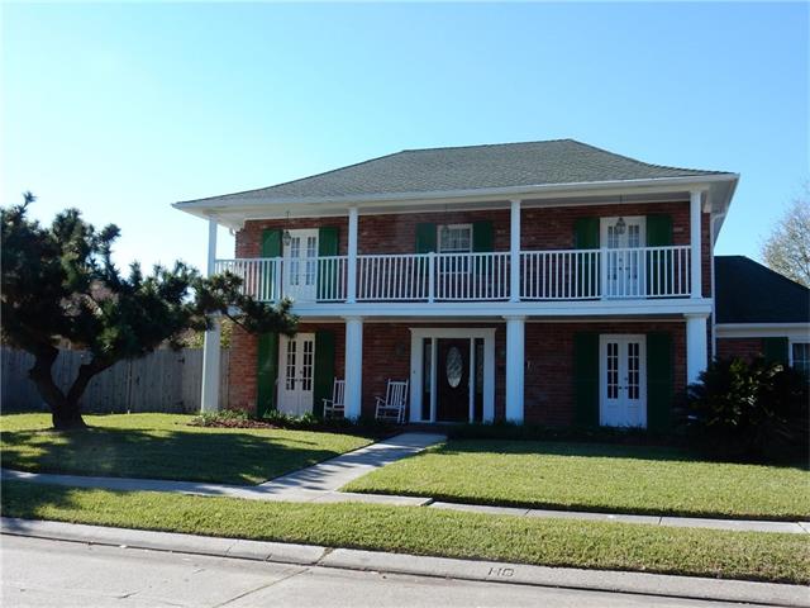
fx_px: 842
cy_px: 304
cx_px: 405
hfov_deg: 51.4
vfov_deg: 39.7
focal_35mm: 36
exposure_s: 1/640
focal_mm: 6.4
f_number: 4
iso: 125
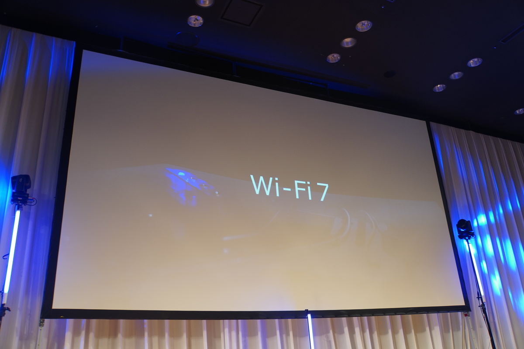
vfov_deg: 42.3
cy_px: 174
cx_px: 262
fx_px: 452
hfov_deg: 60.2
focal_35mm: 31
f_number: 3.5
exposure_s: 1/40
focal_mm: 20.7
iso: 400
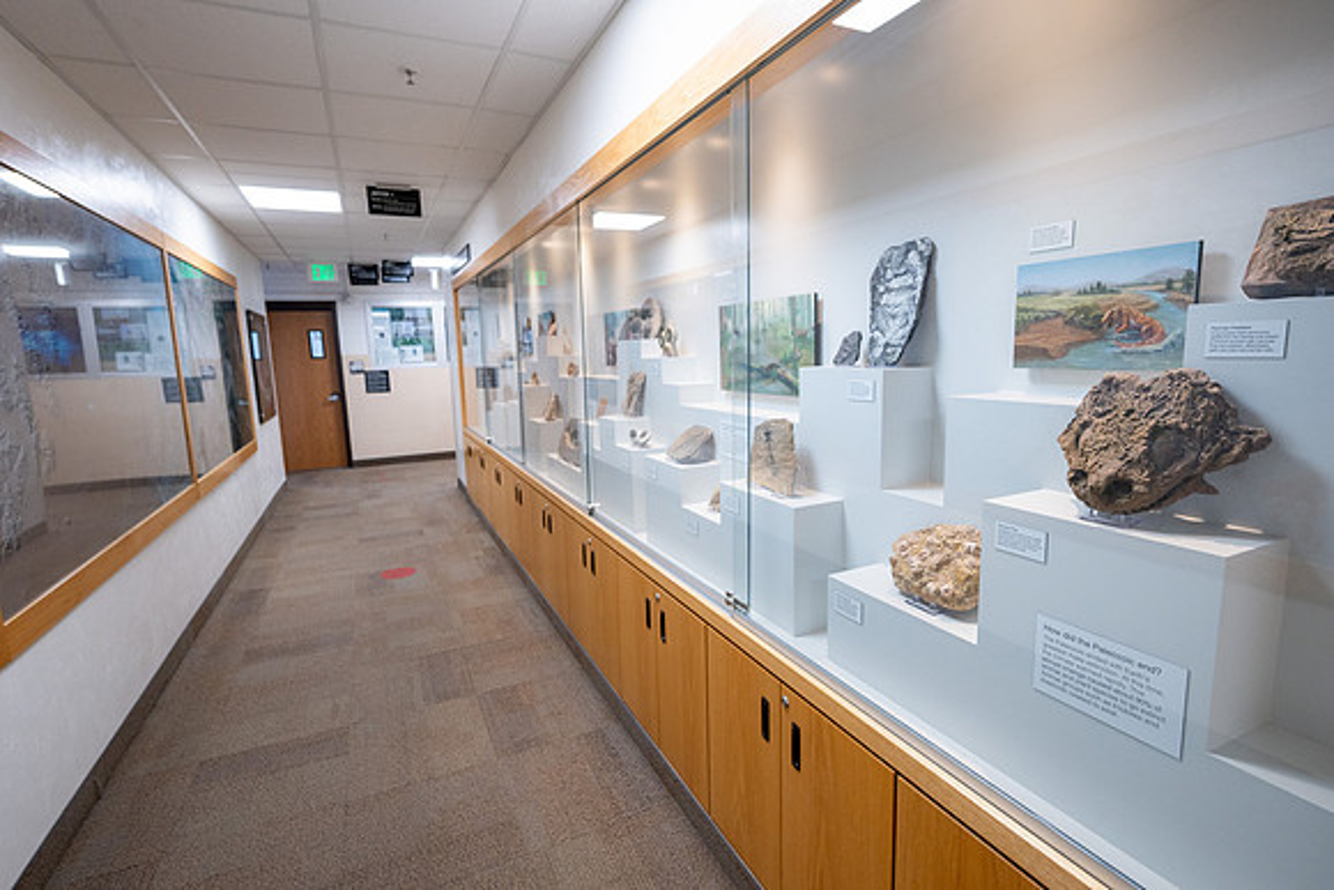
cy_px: 445
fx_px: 630
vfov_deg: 70.5
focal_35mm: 17
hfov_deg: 93.3
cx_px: 667
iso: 800
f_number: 4
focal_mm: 17
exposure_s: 1/160
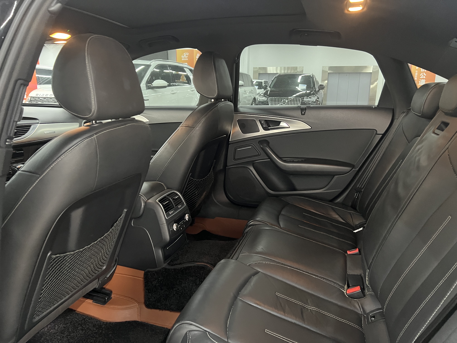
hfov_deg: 67.3
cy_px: 172
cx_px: 228
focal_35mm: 26
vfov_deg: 53.1
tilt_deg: -13.7
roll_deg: -0.9
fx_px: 343
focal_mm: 5.7
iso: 640
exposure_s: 1/33
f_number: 1.5
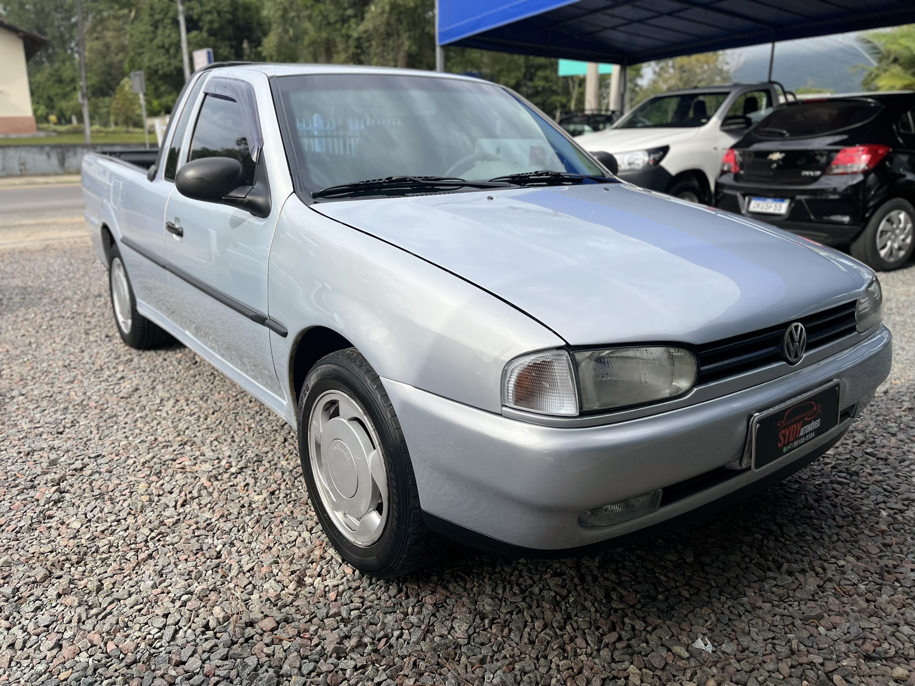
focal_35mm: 26
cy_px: 343
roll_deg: +0.6
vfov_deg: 53.1
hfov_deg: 67.3
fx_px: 687
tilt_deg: -17.4
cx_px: 458
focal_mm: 5.1
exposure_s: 1/3049
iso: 50
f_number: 1.6
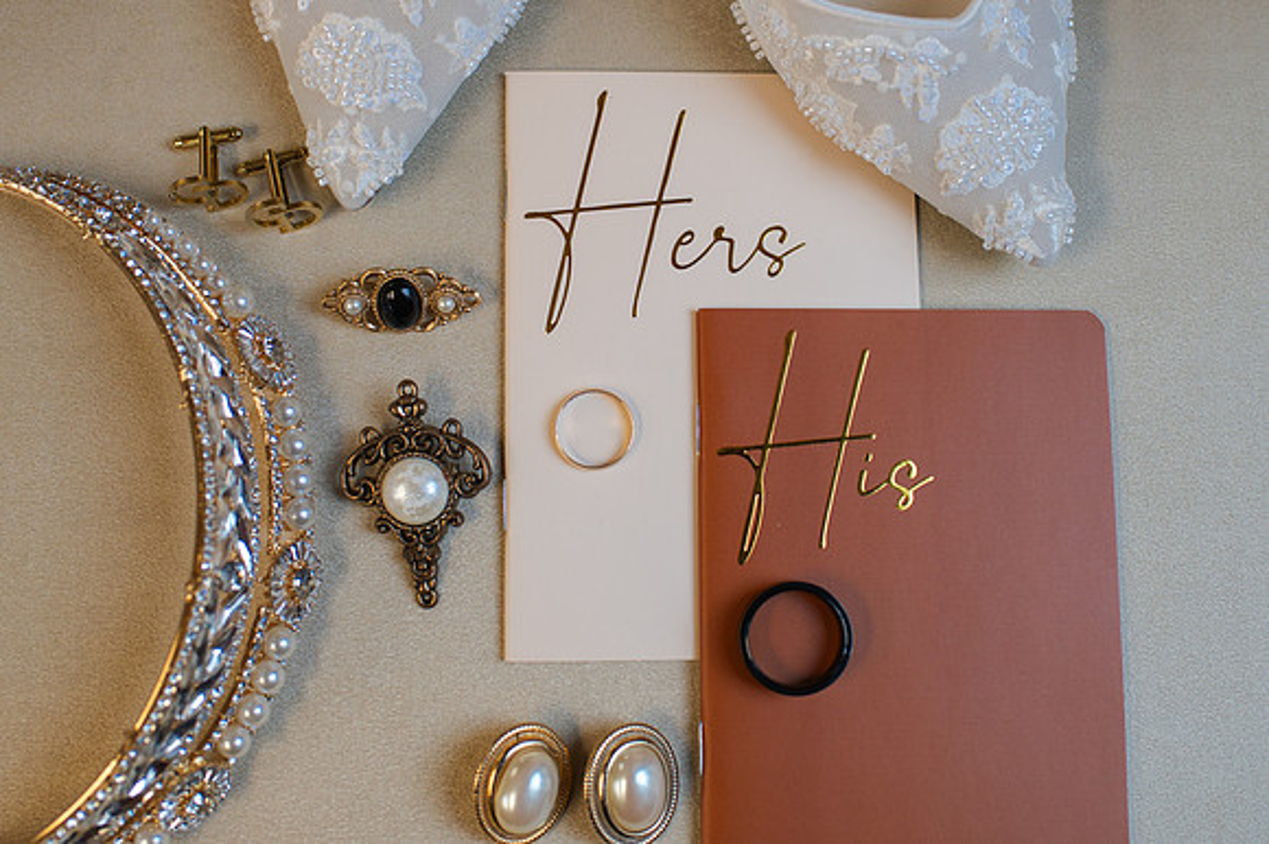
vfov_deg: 29.2
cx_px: 634
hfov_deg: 43.0
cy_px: 293
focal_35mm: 46
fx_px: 1610
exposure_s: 1/200
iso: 450
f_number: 3.5
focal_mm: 35
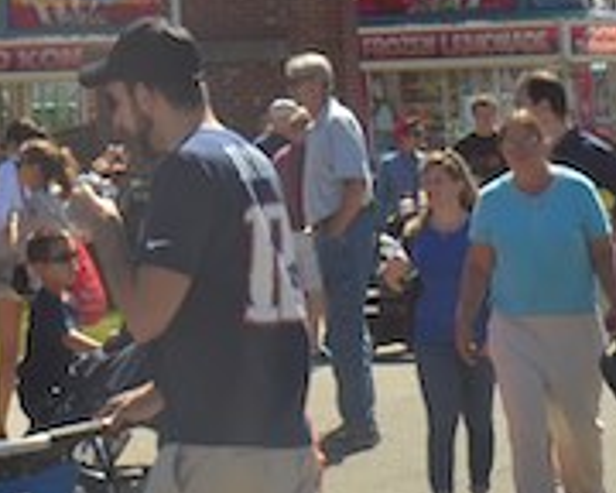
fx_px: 3409
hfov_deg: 10.1
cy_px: -748
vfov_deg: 7.6
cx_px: -147
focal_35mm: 187
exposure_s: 1/320
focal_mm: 20
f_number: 9
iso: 100
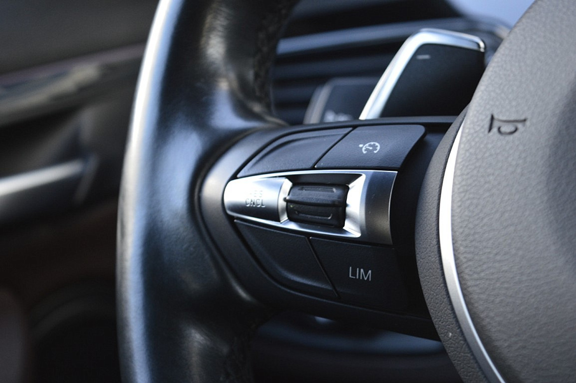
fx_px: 1318
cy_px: 192
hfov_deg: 24.6
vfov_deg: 16.5
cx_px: 288
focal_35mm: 82
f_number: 6.3
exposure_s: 1/60
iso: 800
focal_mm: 55
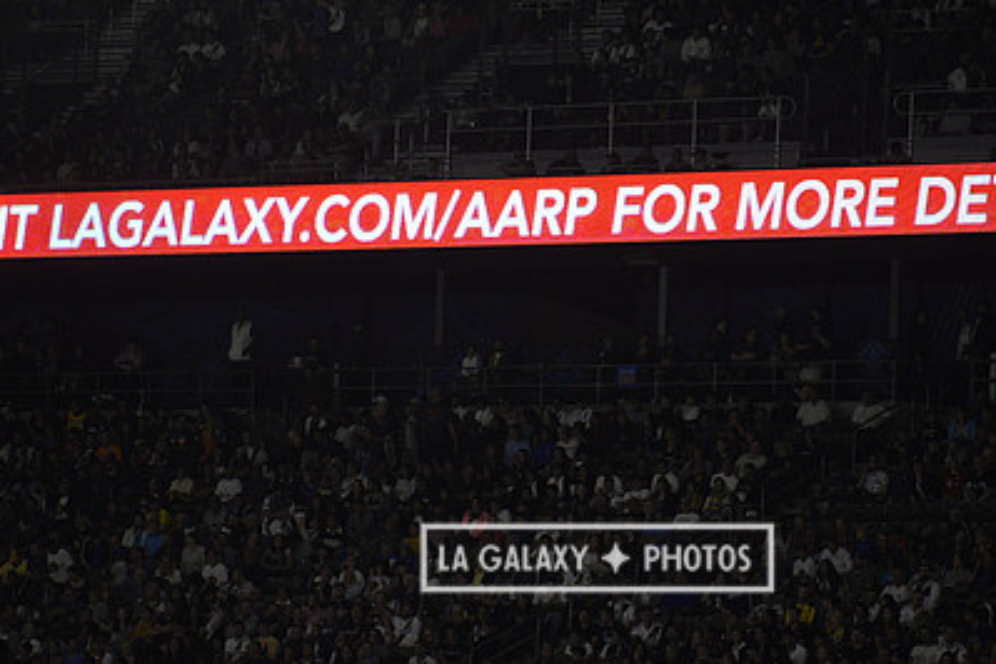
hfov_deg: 7.1
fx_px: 8050
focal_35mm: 291
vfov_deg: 4.7
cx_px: 597
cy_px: 183
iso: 1600
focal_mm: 200
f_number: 2.8
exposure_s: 1/3200
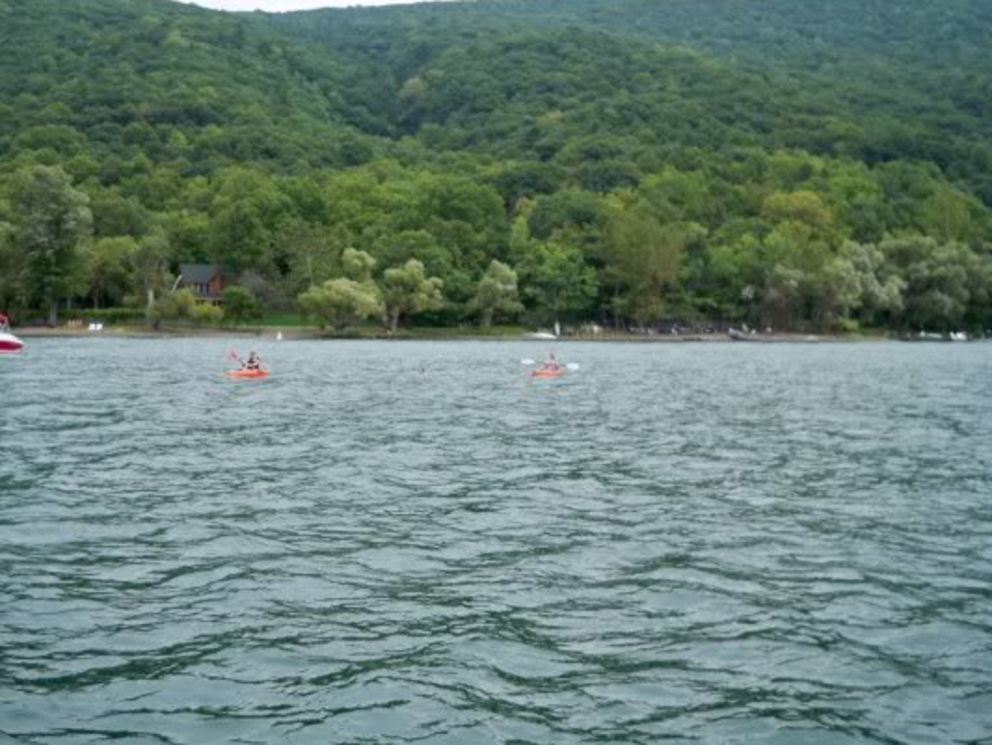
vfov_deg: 34.4
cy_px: 371
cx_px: 447
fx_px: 1204
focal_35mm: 42
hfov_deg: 44.7
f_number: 3.1
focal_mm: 6.3
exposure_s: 1/200
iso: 64
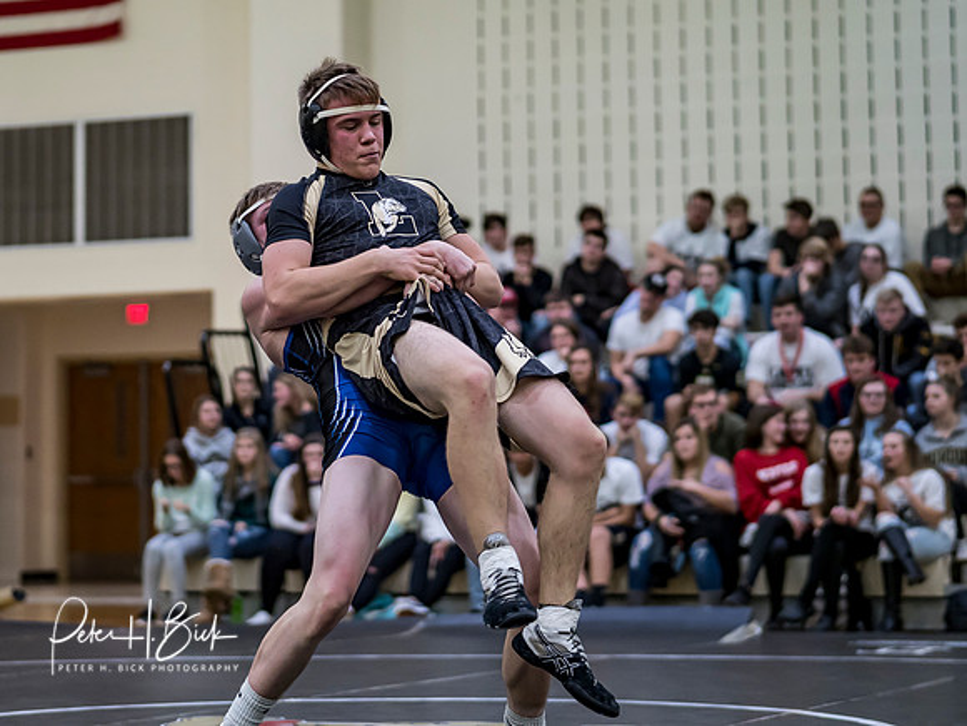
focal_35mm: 107
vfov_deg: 13.8
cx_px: 391
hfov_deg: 18.3
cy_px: 293
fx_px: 2996
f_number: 1.2
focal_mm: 45
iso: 640
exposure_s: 1/1000
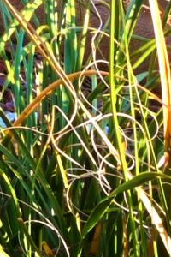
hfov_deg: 4.7
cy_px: -570
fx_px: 1140
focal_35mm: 160
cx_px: -953
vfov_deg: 9.4
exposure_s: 1/80
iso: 100
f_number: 9
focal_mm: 16
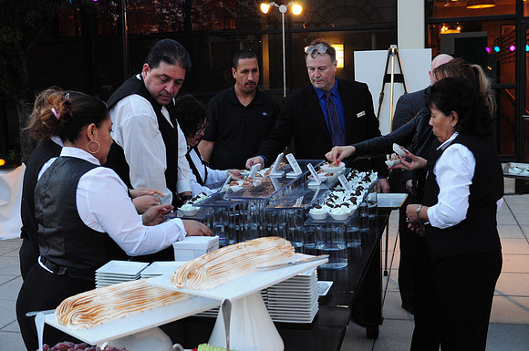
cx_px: 264
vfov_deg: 28.0
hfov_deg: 41.2
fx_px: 704
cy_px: 176
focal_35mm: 48
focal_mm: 32
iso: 1600
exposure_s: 1/60
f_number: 5
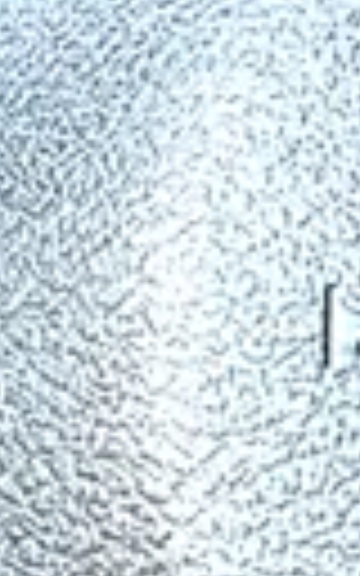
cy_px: 304
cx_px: -828
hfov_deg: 5.7
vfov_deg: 10.0
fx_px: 3281
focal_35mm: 209
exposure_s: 1/123
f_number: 1.78
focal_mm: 6.76
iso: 64
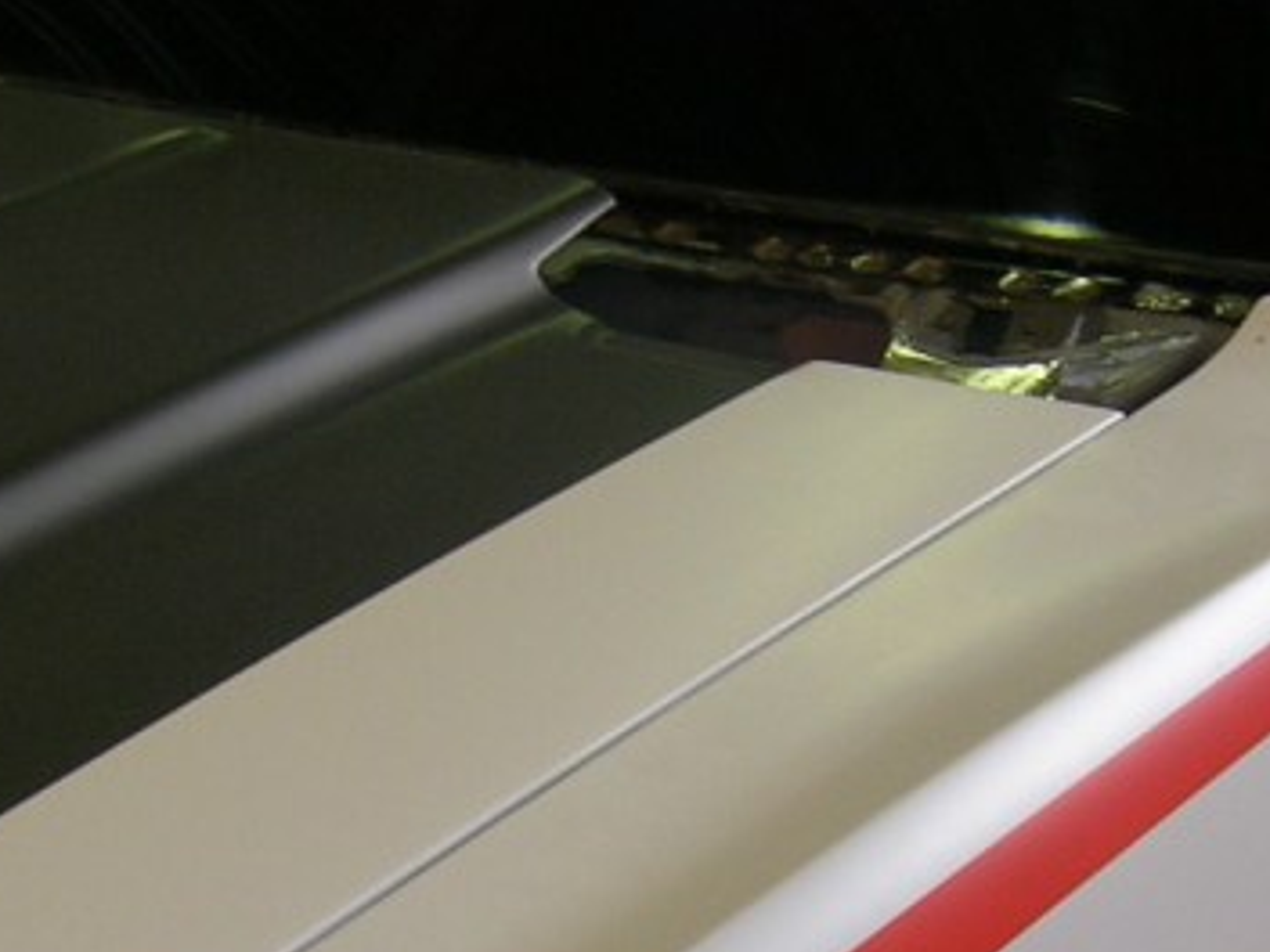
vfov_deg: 14.7
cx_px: 870
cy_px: 905
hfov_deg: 19.8
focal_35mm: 99
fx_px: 3632
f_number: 2.9
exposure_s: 1/32.1
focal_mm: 5.7
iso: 50
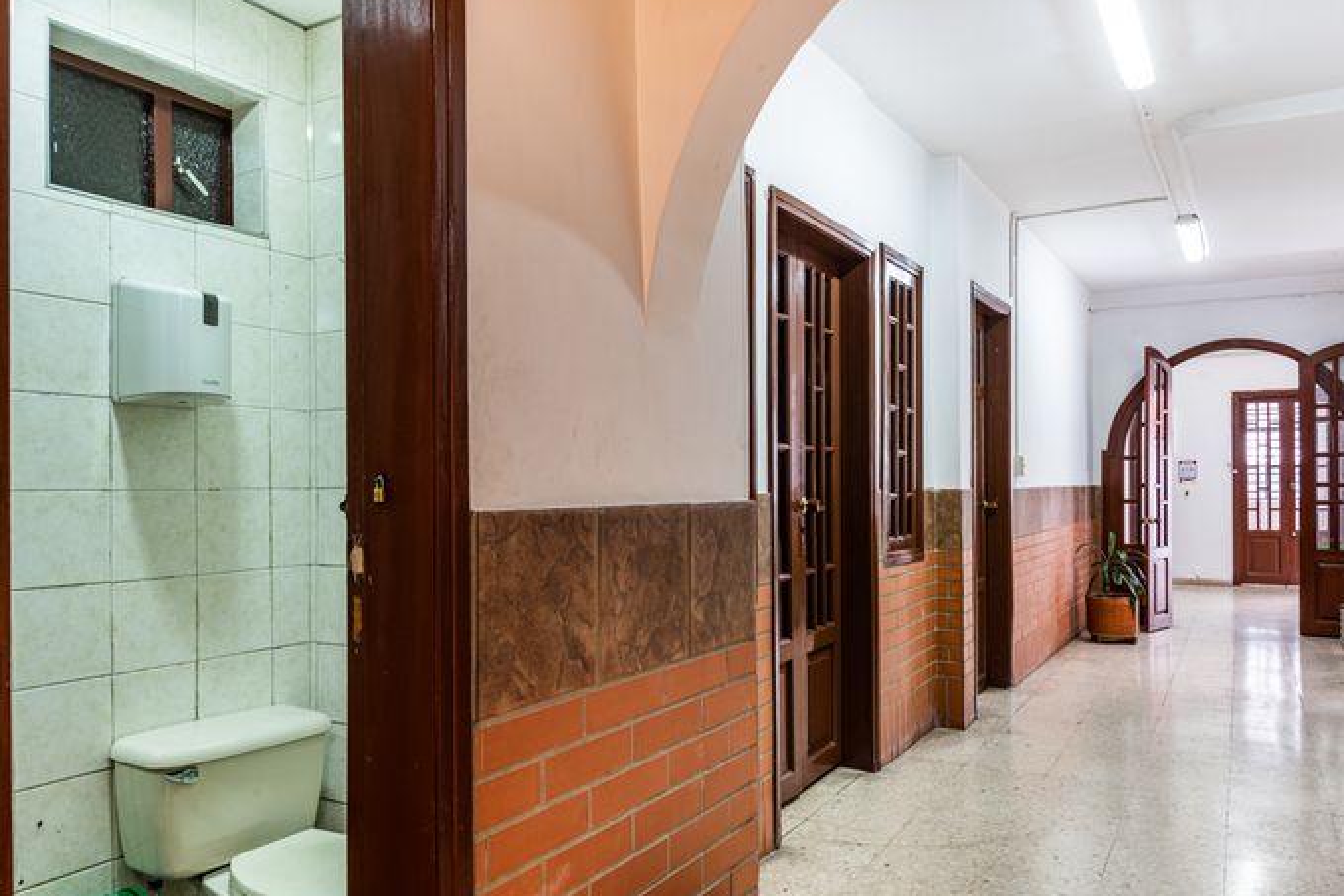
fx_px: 1008
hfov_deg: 67.4
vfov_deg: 47.9
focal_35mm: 27
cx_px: 694
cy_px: 489
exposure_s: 1
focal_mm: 24
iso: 100
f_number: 11
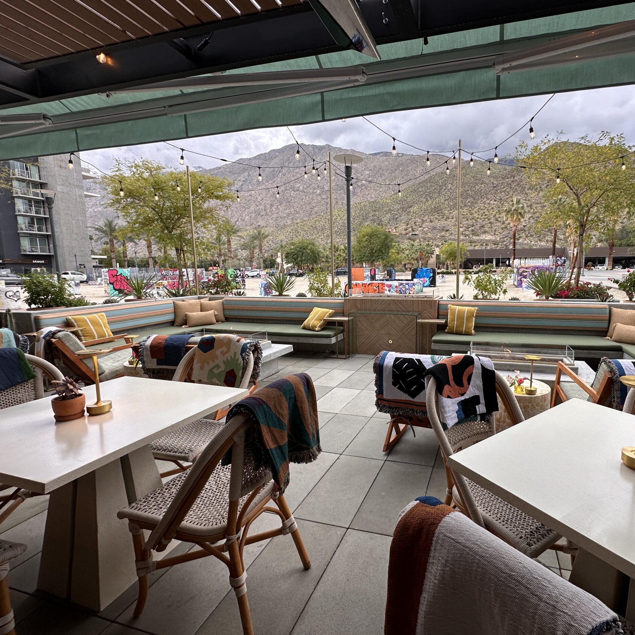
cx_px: 400
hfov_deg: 82.3
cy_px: 312
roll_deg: +0.4
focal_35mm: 17
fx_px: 353
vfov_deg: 84.0
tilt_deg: -7.3
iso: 50
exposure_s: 1/120
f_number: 2.2
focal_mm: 2.22
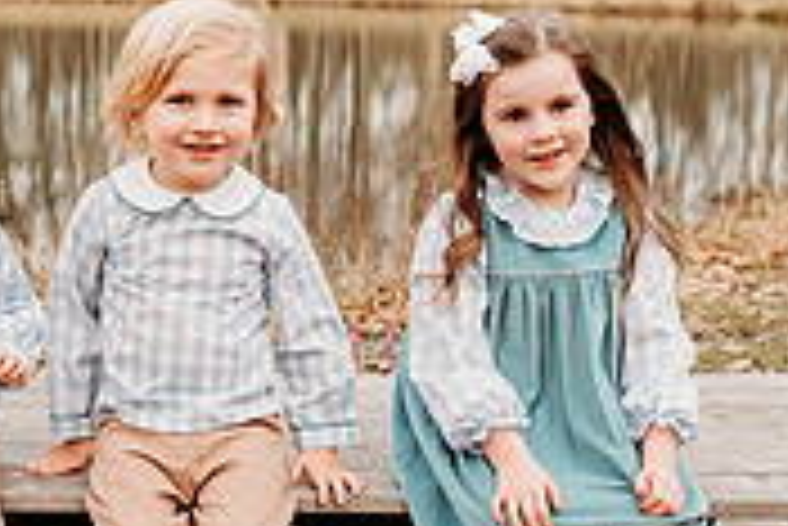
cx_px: 224
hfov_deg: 24.5
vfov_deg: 16.7
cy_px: 312
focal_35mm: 82
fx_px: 1796
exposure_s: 1/320
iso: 125
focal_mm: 24
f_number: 3.2
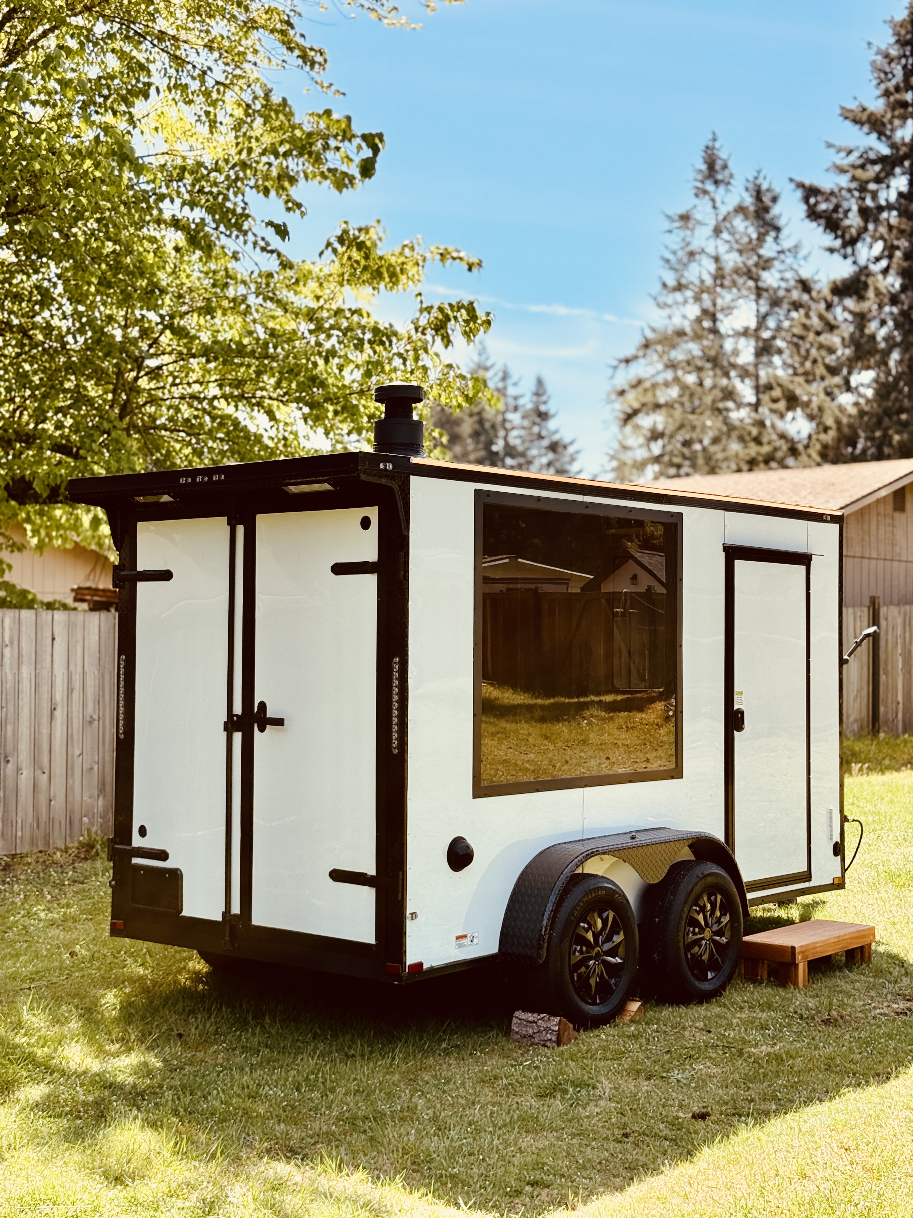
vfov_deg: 39.7
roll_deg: -1.1
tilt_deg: +1.8
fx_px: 1688
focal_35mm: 48
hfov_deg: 30.3
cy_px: 609
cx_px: 456
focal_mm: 6.76
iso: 100
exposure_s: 1/1575
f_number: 1.78
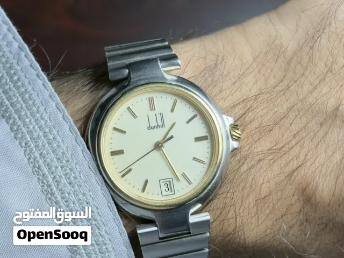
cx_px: 172
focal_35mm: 48
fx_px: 477
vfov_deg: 30.3
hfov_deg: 39.7
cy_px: 129
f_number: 1.78
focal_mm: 6.76
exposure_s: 1/100
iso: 50
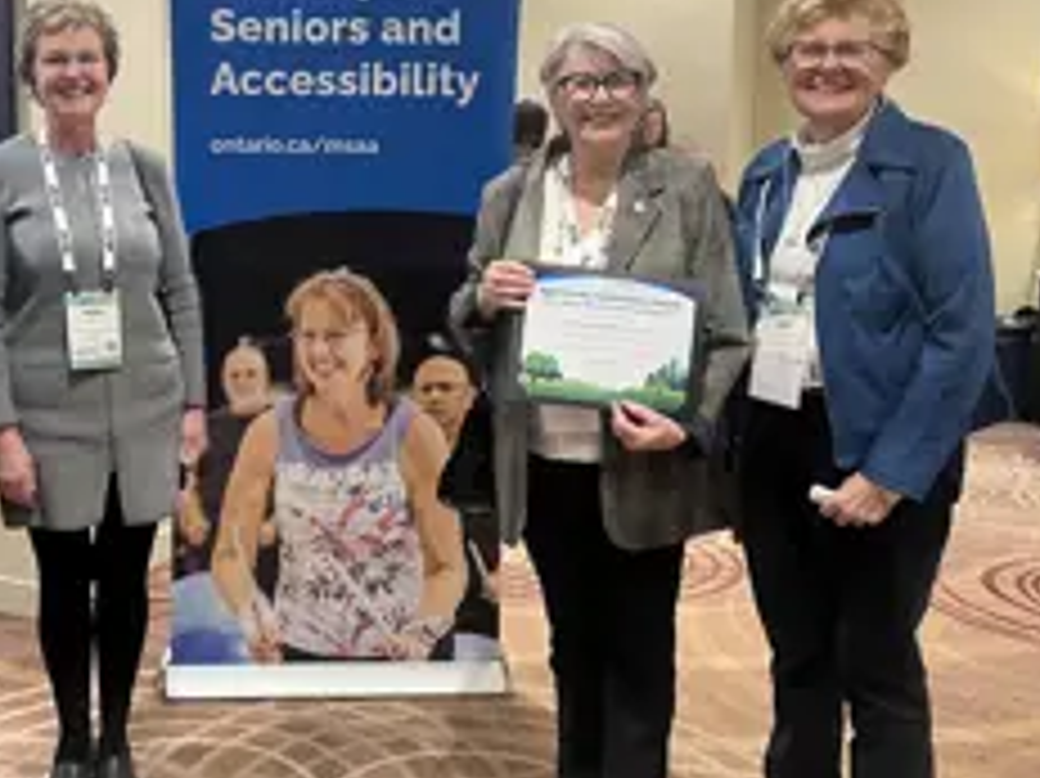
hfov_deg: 41.0
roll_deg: +0.9
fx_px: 1351
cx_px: 275
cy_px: 301
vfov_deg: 32.0
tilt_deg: -6.6
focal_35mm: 45
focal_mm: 5.1
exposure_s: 1/40
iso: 400
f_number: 1.6
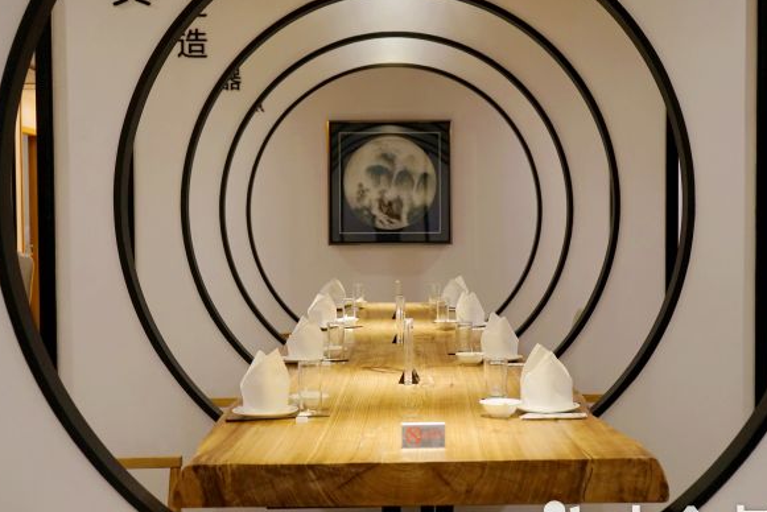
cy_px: 292
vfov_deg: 23.0
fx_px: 1258
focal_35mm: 59
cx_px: 400
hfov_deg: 33.9
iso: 1600
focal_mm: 49
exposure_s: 1/60
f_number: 4.5
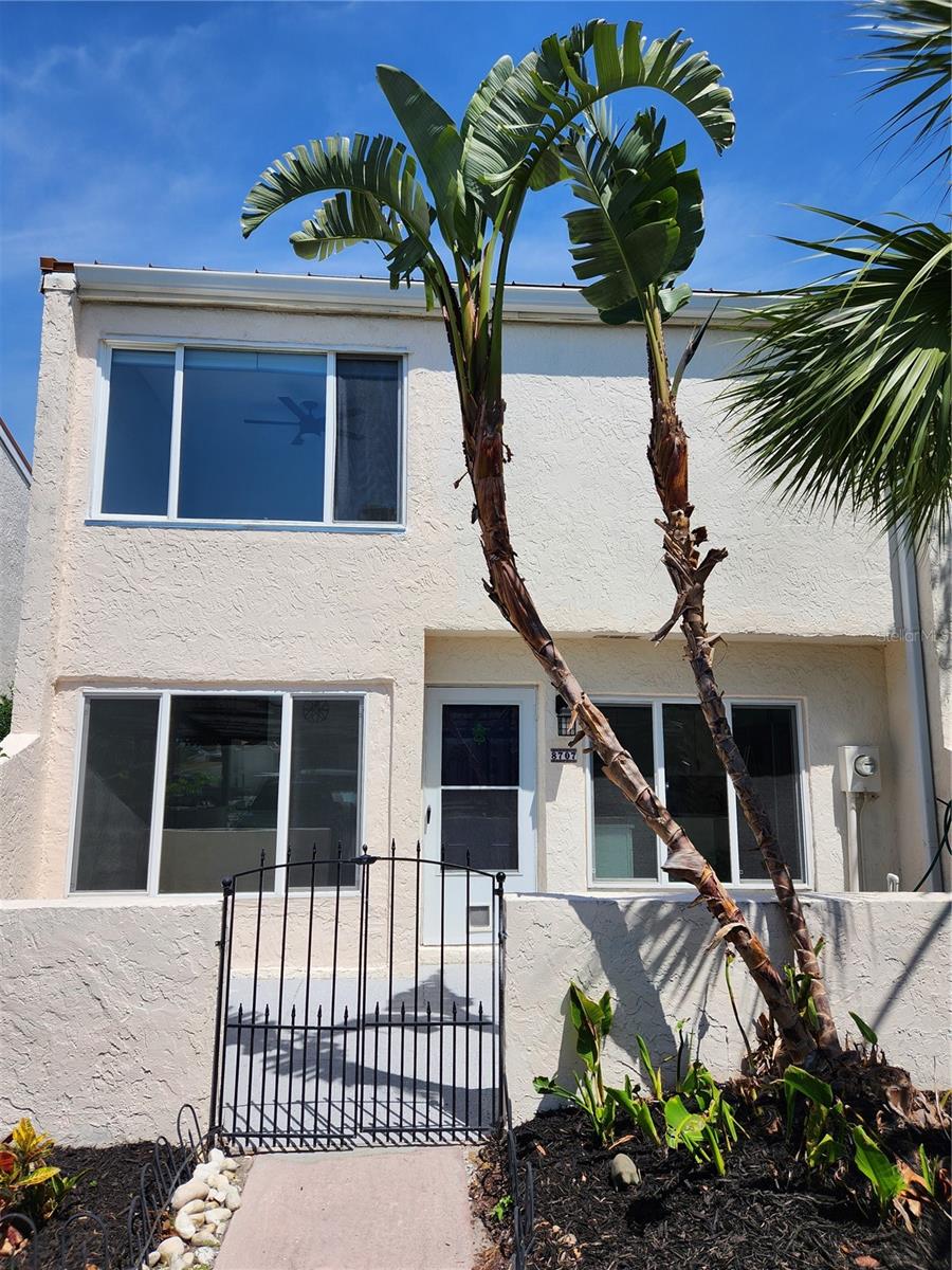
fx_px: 843
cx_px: 476
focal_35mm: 23
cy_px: 635
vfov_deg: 73.9
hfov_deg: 58.9
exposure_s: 1/2600
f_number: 1.8
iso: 20
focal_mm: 5.4
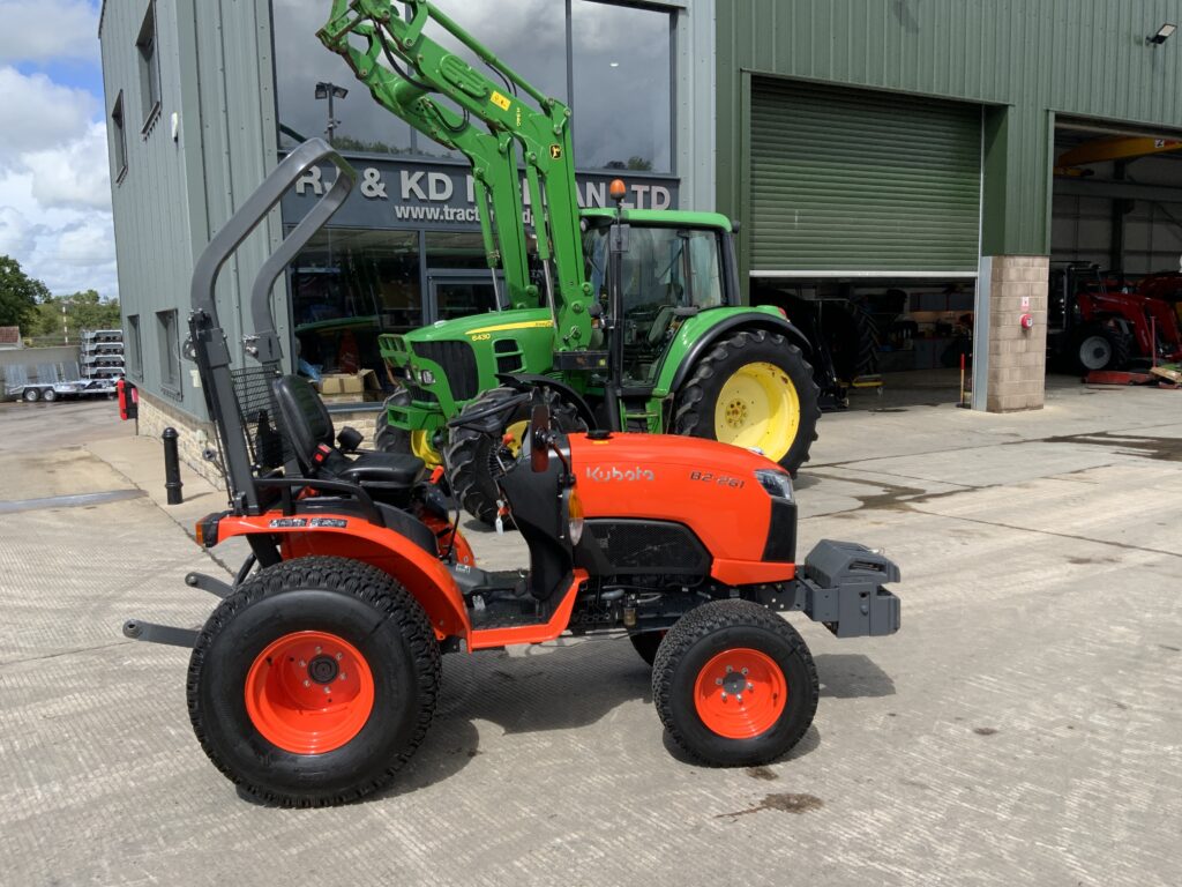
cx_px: 591
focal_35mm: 29
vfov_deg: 48.2
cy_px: 444
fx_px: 990
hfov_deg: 61.7
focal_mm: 3
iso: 16
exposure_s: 1/1121
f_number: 1.8
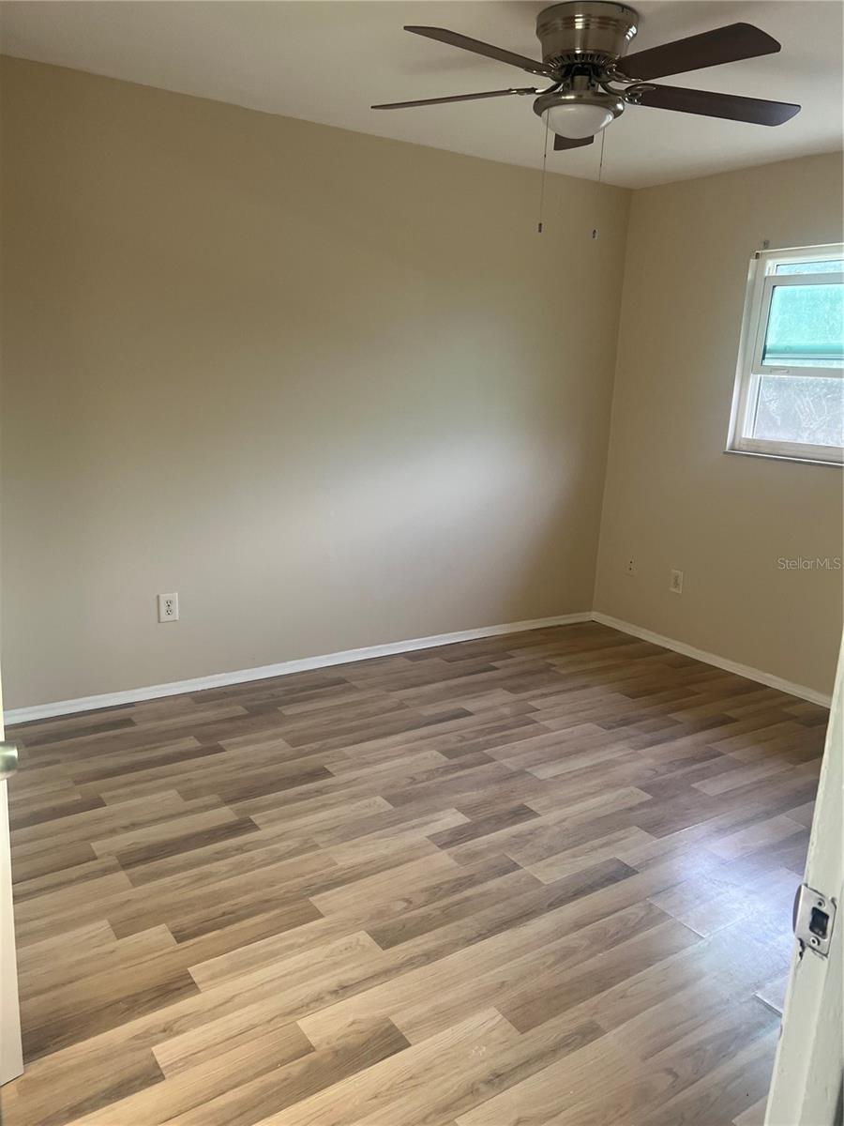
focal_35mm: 26
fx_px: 845
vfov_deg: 67.3
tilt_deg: -13.1
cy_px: 563
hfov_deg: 53.1
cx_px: 422
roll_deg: -3.6
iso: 125
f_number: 1.5
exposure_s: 1/121
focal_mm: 5.7
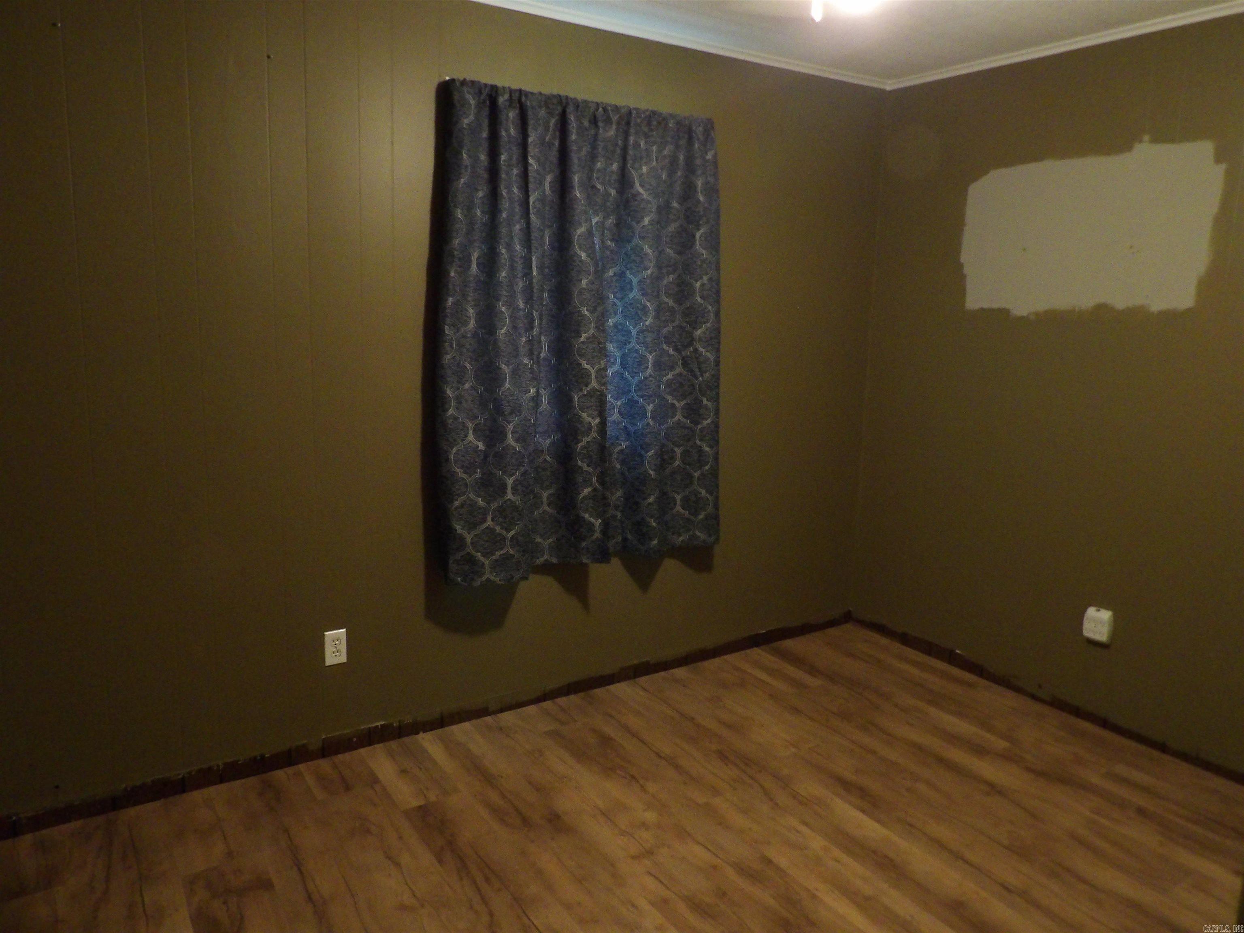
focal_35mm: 24
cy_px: 466
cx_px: 622
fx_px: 862
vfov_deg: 56.8
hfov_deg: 71.6
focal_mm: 4.3
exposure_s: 1/17
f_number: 3.2
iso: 659
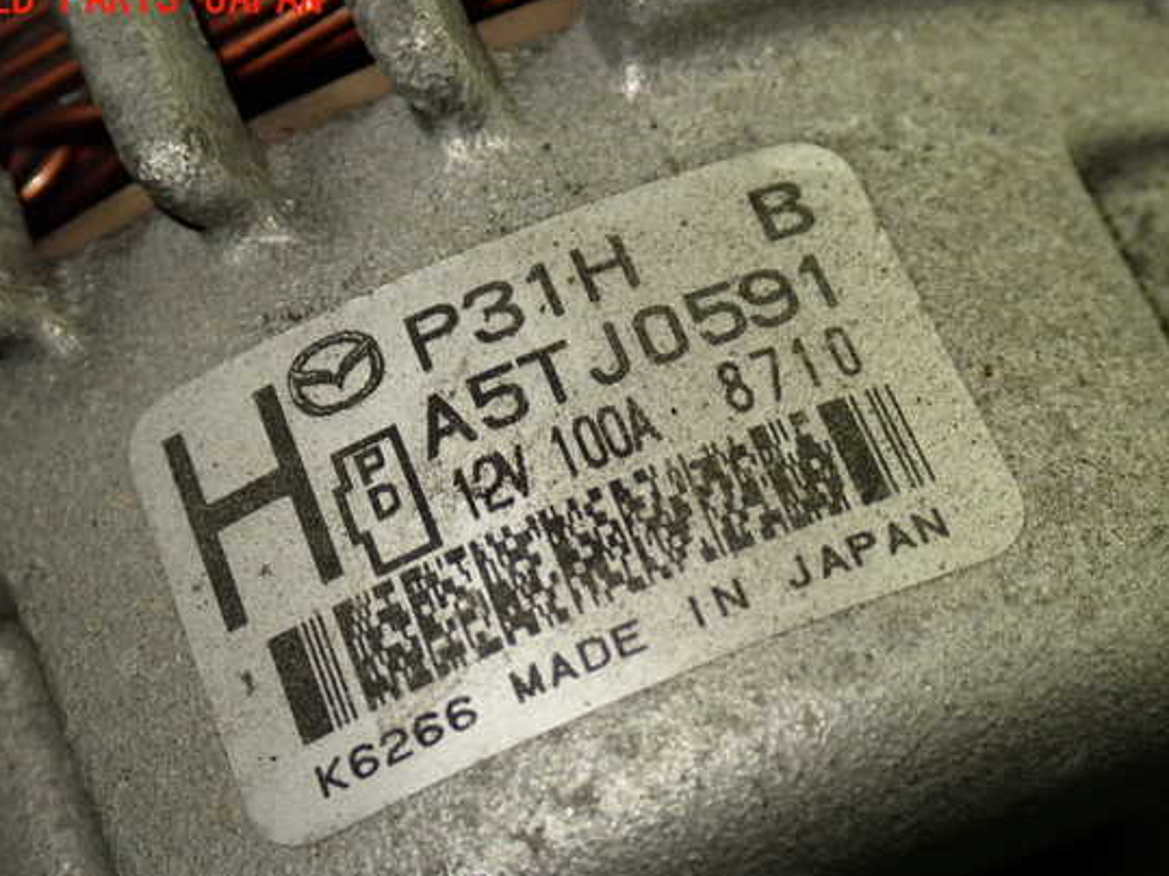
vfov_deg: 21.3
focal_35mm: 69
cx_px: 579
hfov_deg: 28.2
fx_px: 2330
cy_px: 460
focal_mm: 11.09
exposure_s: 1/60
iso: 200
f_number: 3.6
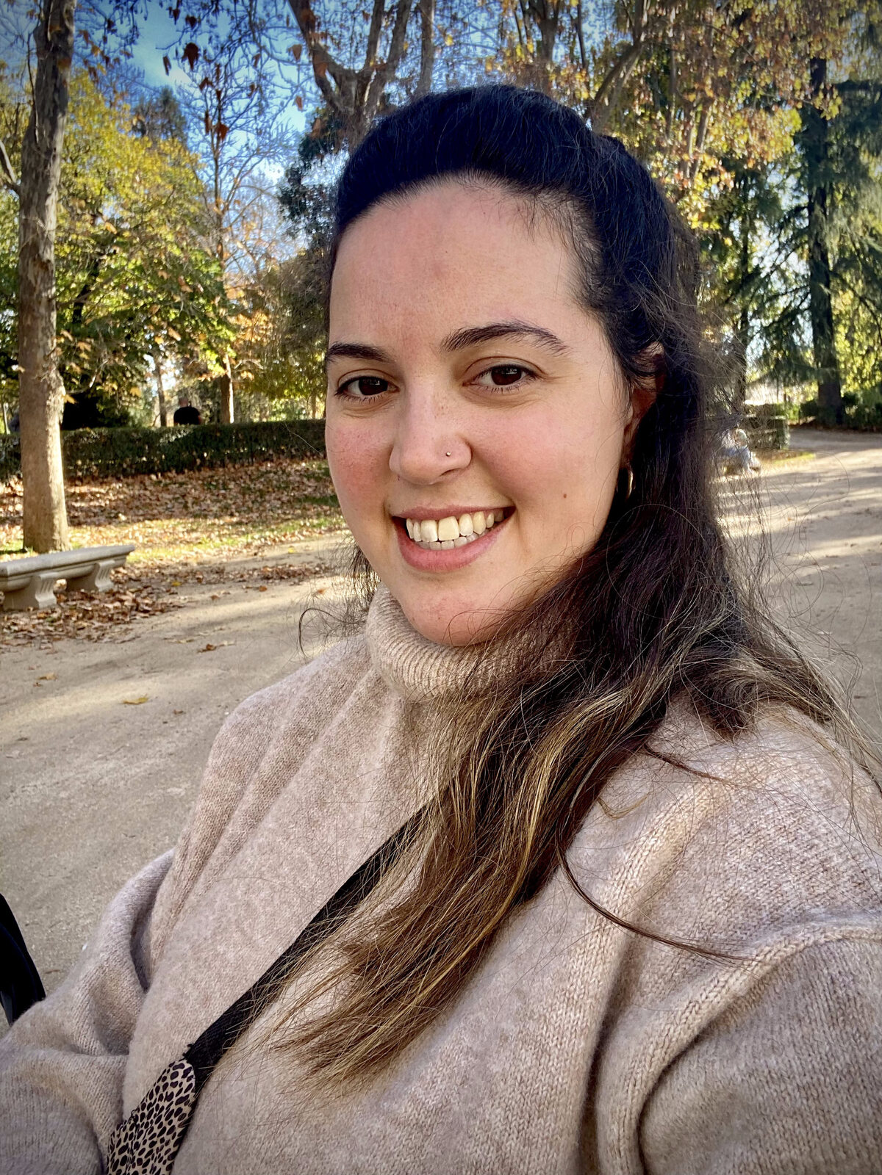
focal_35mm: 30
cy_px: 588
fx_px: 1019
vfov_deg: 60.0
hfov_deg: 46.8
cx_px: 441
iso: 32
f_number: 2.2
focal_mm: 2.71
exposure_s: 1/122
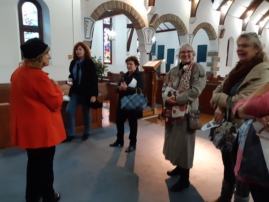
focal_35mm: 26
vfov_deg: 53.1
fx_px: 202
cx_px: 134
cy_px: 101
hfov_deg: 67.3
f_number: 1.7
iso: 400
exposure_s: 1/25
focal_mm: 3.92
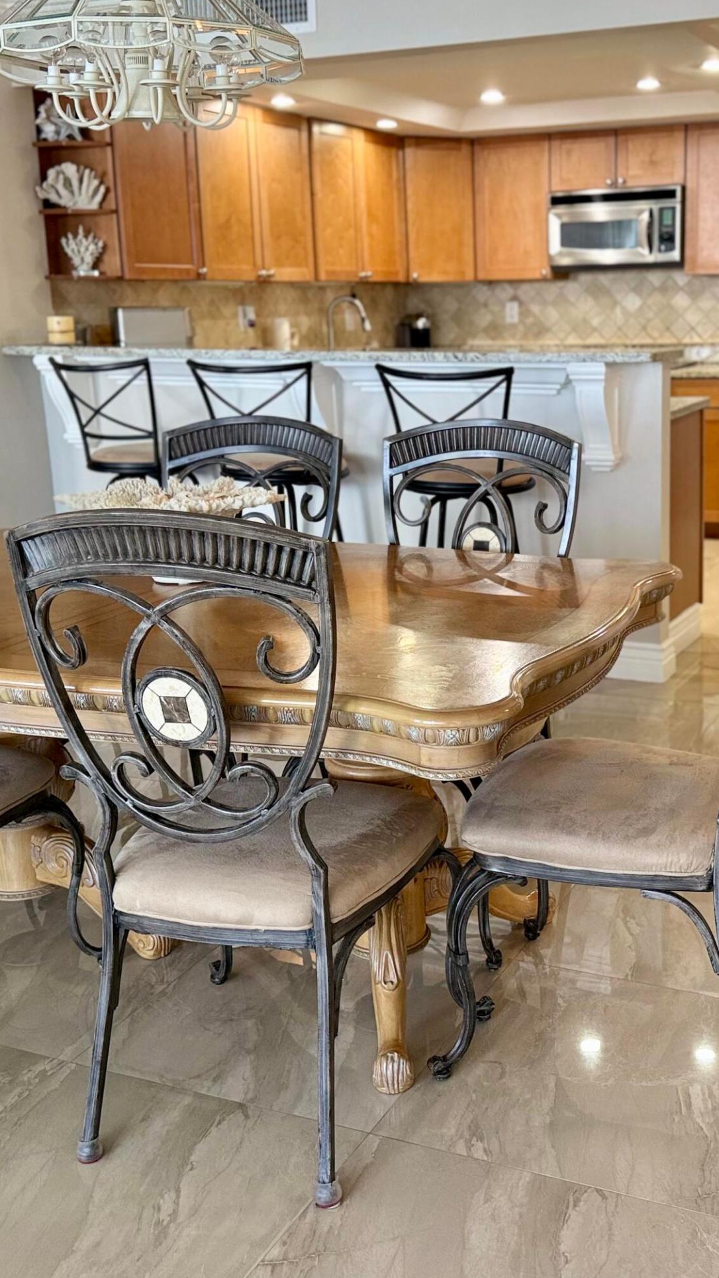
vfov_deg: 51.6
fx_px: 1322
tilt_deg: -12.9
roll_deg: +1.2
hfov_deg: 30.1
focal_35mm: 39
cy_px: 604
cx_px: 506
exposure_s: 1/120
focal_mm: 6.76
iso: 200
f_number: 1.78
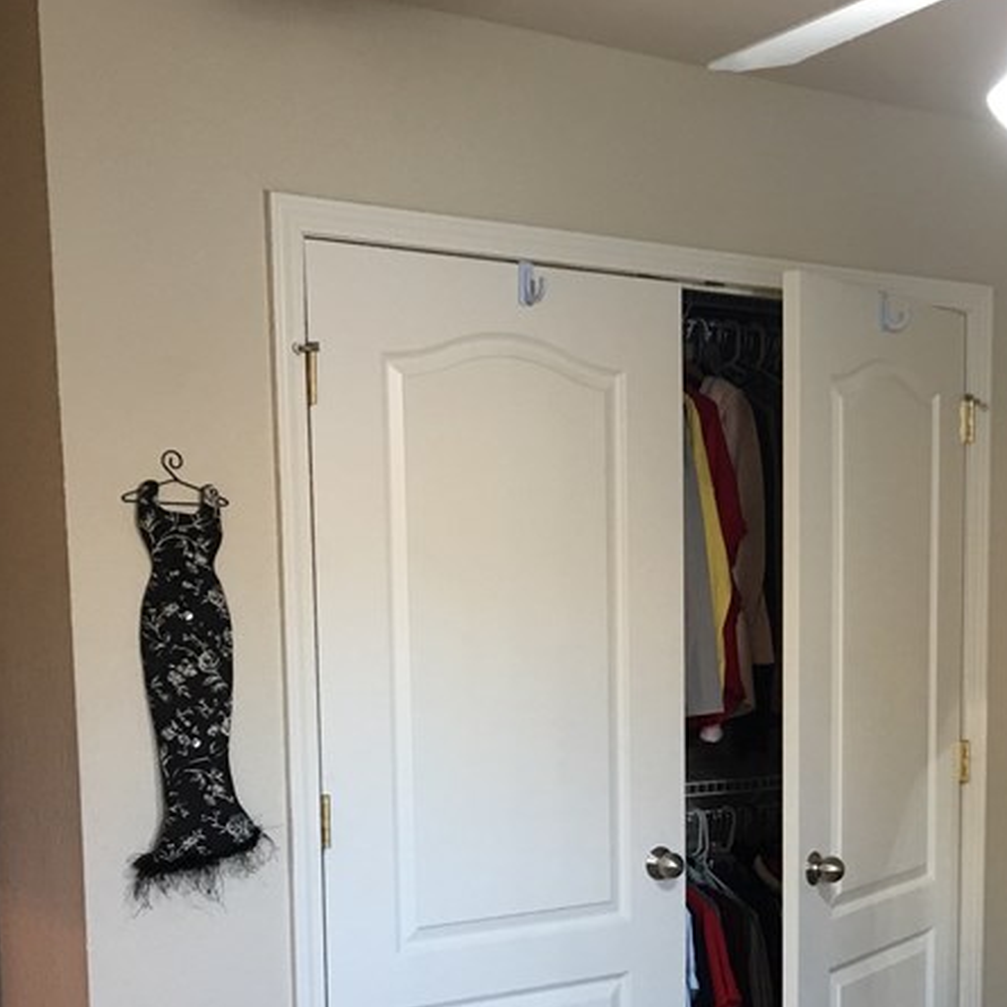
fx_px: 1942
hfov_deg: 28.2
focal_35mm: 59
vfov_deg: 28.4
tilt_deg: -5.5
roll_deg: -0.8
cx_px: 860
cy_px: 808
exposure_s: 1/15
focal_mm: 4.15
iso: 50
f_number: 2.2
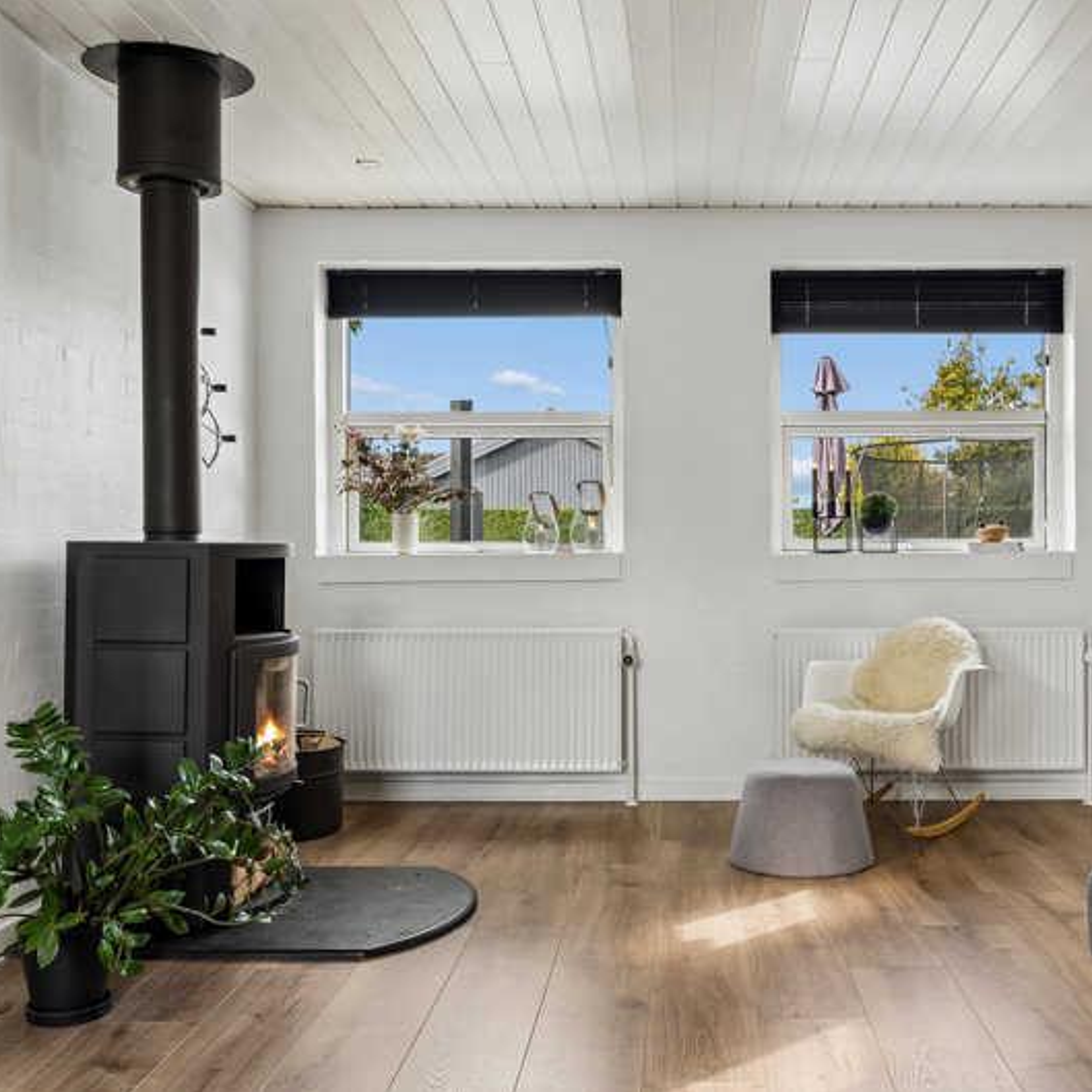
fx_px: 1308
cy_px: 548
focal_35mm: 37
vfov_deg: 45.3
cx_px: 714
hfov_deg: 44.8
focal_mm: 28.5
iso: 200
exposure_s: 1/30
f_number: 8
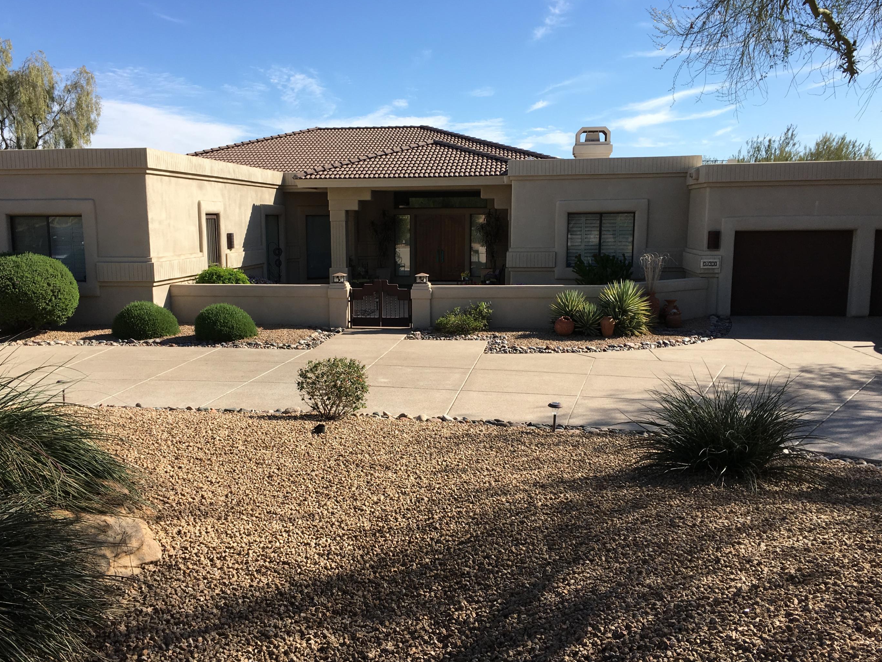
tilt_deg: -9.5
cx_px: 418
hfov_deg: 56.8
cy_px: 351
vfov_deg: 44.1
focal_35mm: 32
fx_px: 815
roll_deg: +0.9
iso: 25
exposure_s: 1/1374
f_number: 2.2
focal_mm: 4.15
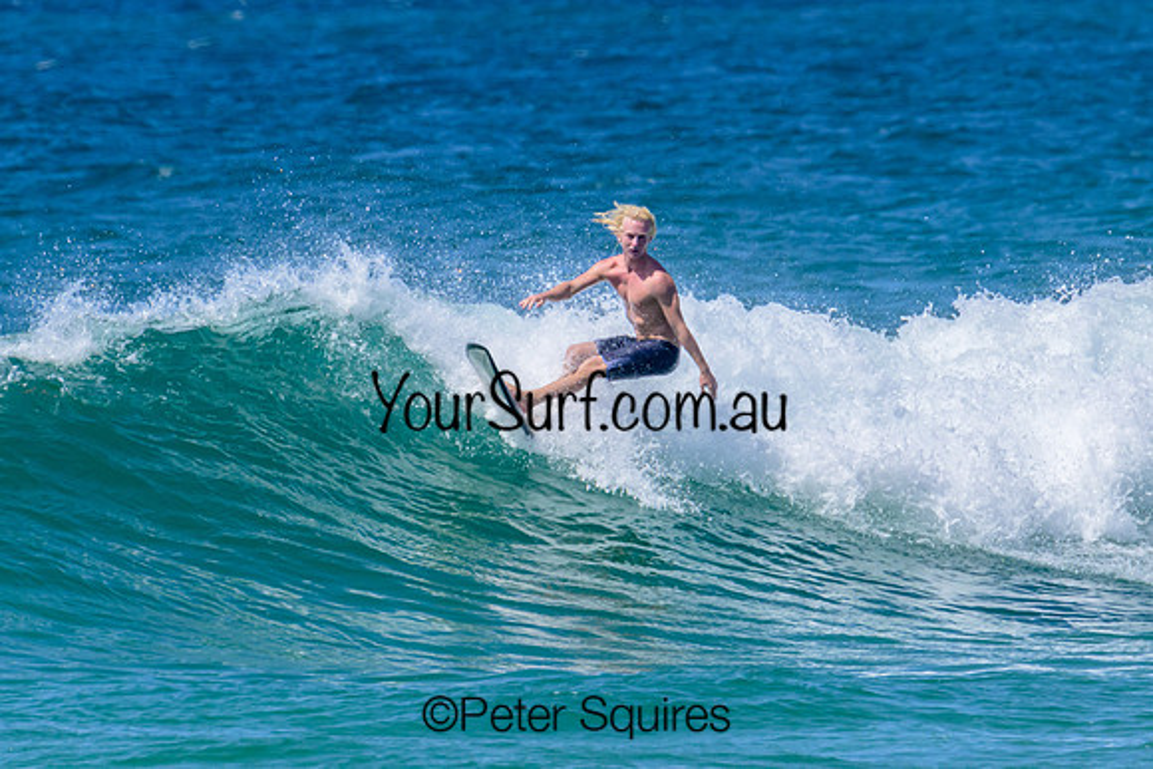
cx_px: 611
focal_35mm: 1087
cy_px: 247
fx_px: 34814
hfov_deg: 1.9
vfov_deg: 1.3
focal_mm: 800
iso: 1400
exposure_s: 1/2000
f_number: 16
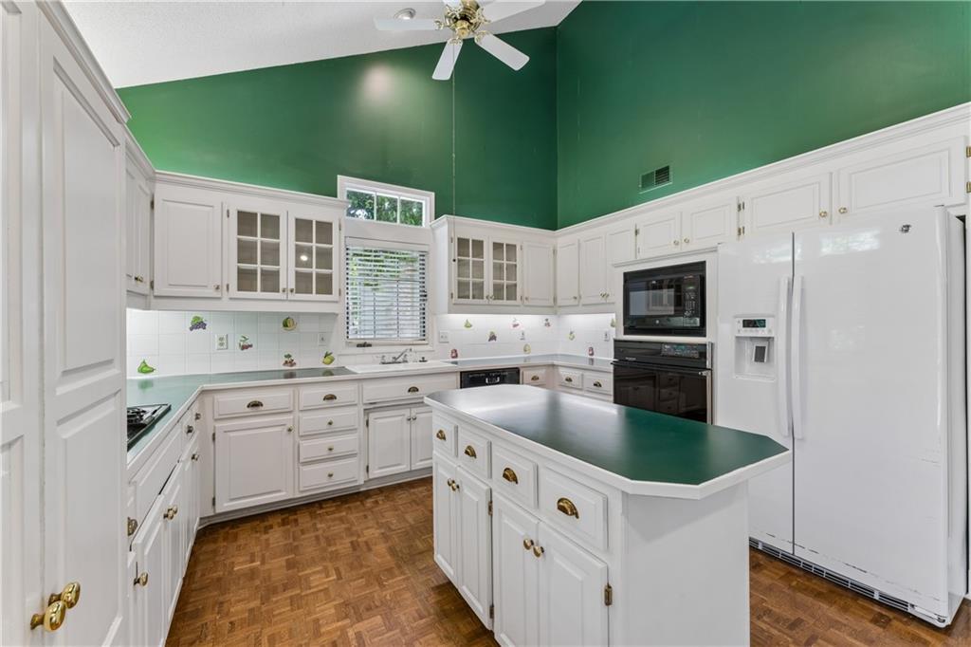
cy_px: 324
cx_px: 486
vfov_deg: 81.2
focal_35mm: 14
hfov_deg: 104.3
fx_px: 377
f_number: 13
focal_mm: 14
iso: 400
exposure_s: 1/6
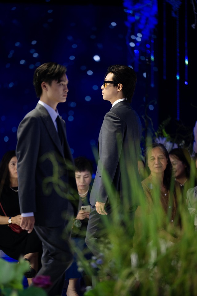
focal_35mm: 200
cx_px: 98
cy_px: 148
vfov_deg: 10.3
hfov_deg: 6.9
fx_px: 1642
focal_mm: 200
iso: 640
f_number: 2.8
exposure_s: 1/320
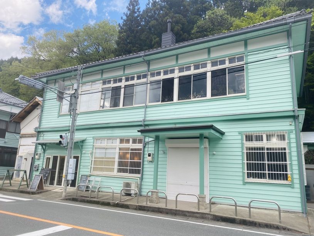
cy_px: 118
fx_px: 236
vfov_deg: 53.1
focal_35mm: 26
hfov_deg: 67.3
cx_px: 157
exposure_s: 1/515
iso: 32
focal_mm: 4.25
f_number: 1.8
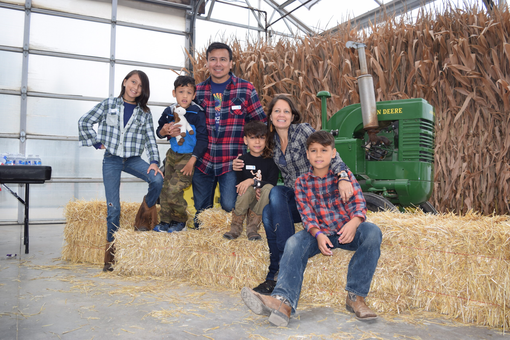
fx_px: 425
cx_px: 255
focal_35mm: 30
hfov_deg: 61.9
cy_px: 170
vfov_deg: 43.6
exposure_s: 1/125
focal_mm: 20
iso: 100
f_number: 5.6
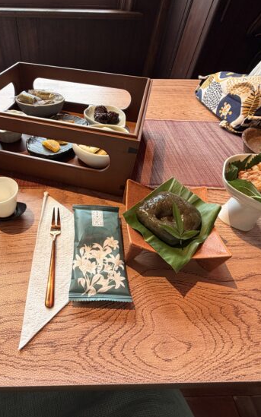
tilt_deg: -48.6
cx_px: 76
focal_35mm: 20
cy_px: 208
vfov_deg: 85.1
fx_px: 228
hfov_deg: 57.6
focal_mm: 2.22
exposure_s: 1/121
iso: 250
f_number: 2.2
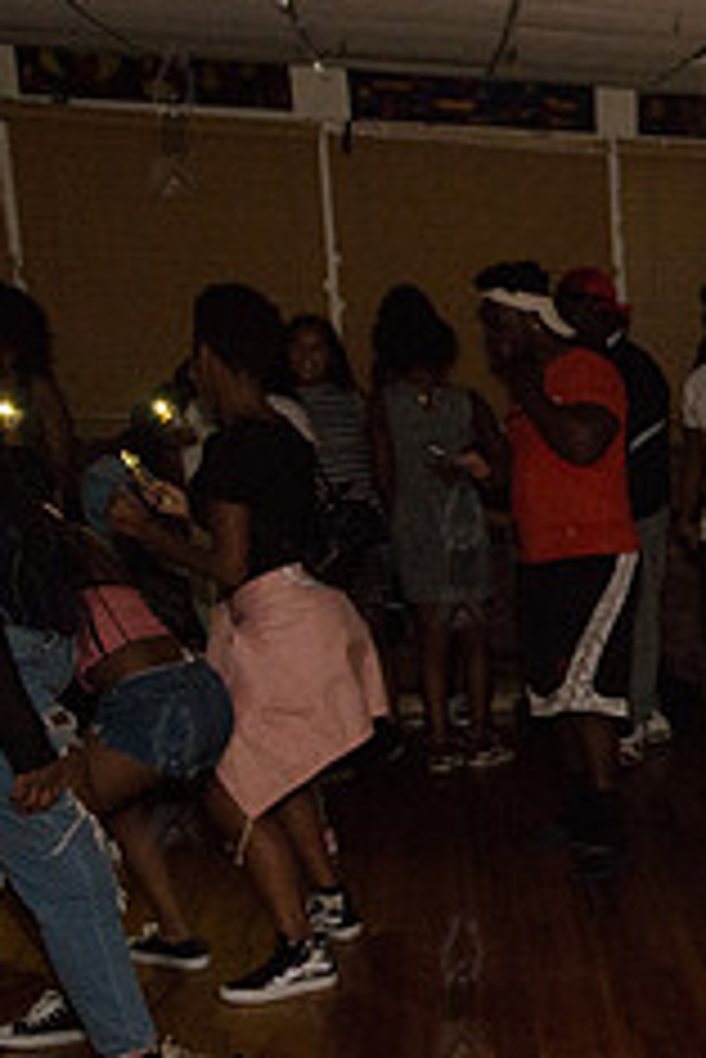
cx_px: 1167
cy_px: 859
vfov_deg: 30.1
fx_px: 1909
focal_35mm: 65
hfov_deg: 17.9
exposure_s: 1/320
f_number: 3.5
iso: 2500
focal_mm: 24
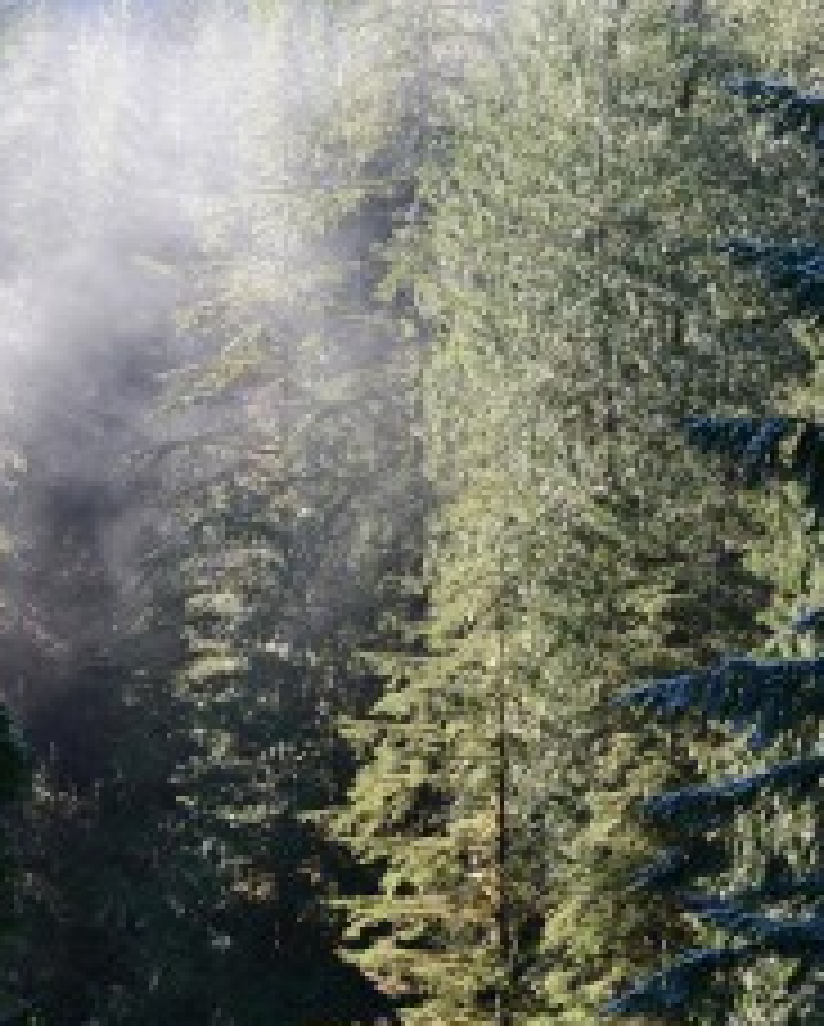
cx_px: 266
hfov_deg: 12.6
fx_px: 3712
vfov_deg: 15.3
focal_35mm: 122
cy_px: 1130
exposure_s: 1/160
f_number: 7.1
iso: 400
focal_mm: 55
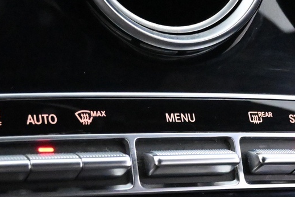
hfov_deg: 19.8
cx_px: 121
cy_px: 219
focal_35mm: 103
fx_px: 844
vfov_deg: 13.0
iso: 12800
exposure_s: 1/40
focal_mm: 22
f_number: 4
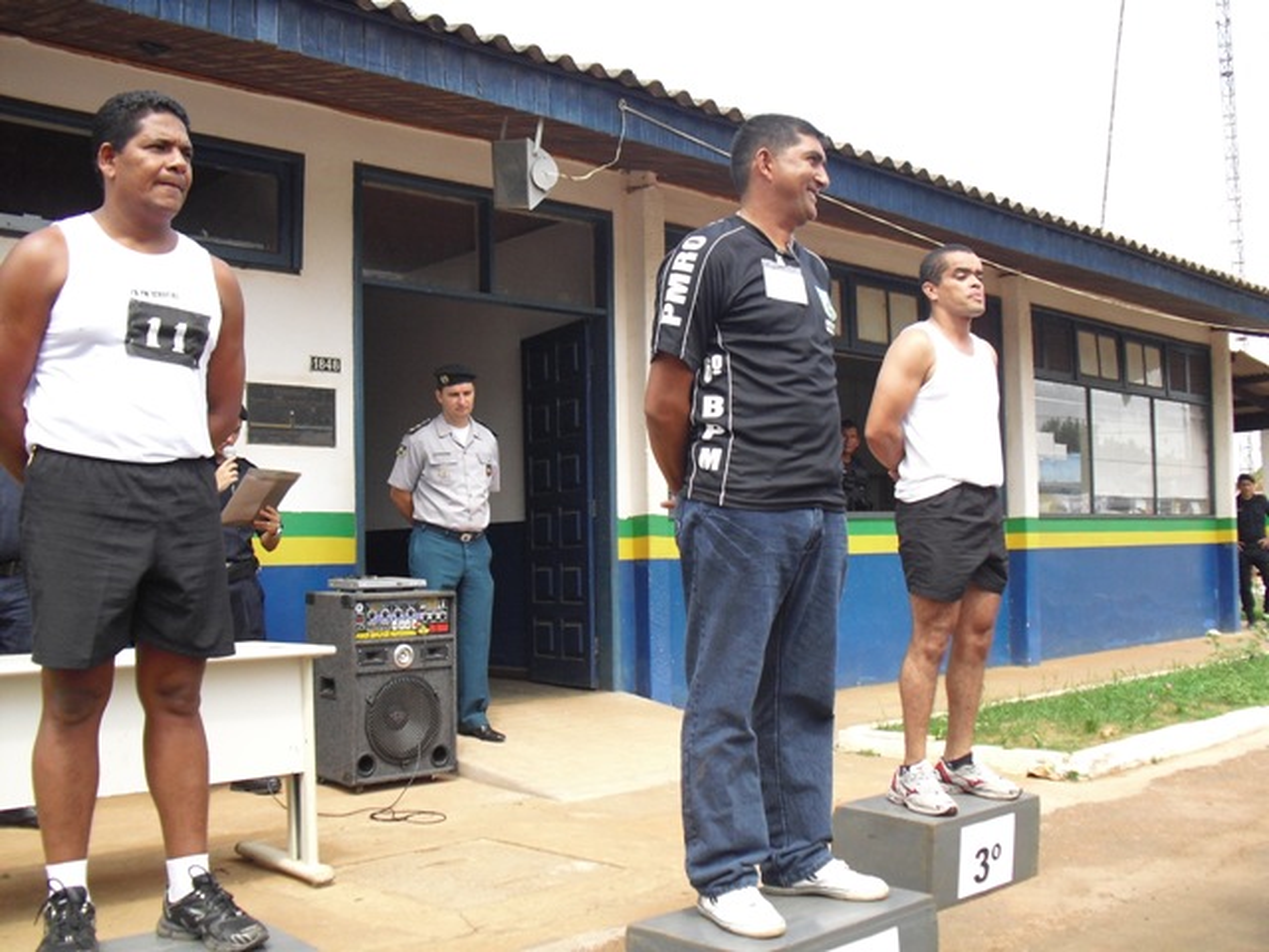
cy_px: 476
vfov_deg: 39.7
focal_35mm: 36
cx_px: 634
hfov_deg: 51.4
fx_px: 1320
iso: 200
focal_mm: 6.3
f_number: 7.8
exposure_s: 1/125
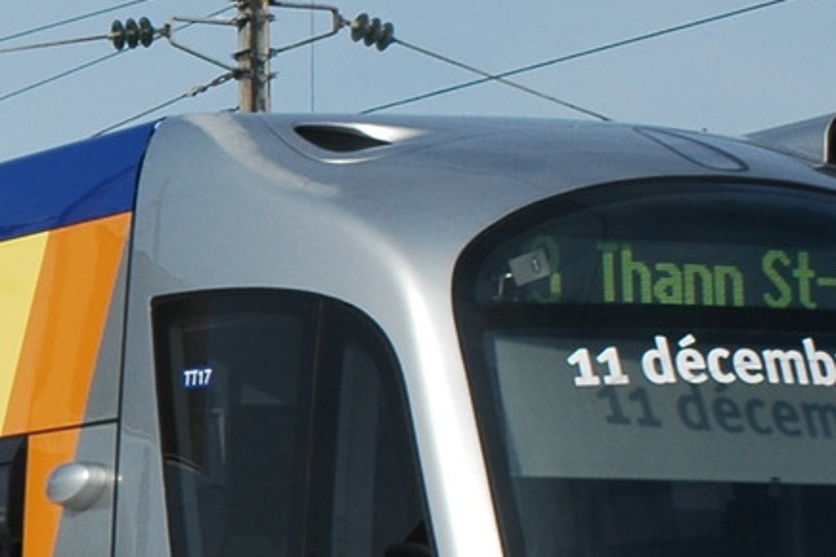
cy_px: 434
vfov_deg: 6.7
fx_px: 4740
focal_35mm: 204
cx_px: -337
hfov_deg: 9.8
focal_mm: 31
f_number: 10
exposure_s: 1/400
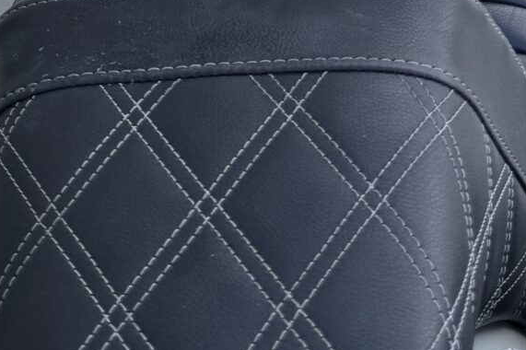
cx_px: 254
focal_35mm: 112
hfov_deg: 18.3
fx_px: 1635
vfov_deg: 10.5
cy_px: -484
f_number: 1.78
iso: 80
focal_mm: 6.76
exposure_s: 1/735
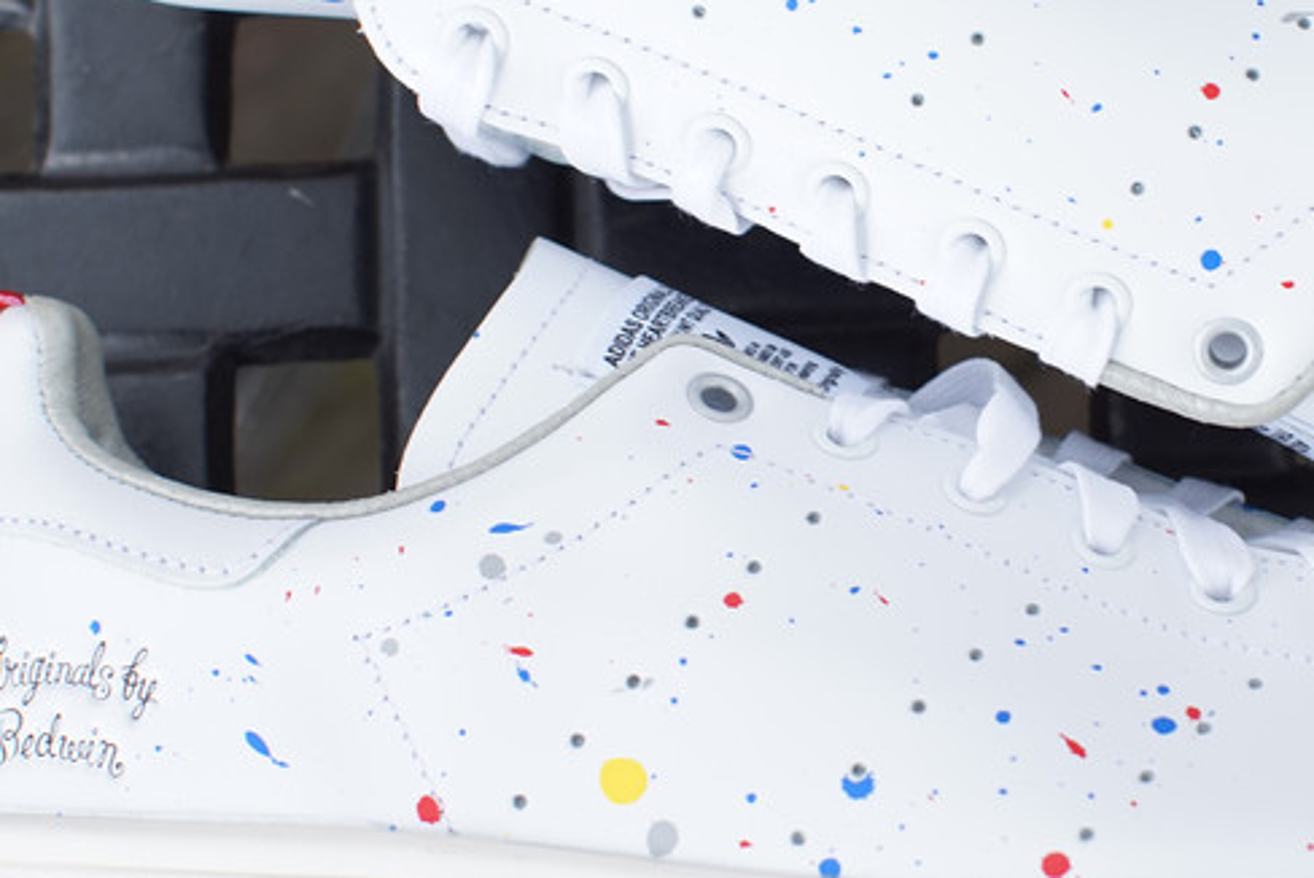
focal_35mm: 105
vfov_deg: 13.0
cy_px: 288
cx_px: 926
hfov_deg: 19.4
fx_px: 3835
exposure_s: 1/30
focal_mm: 50
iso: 100
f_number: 6.3
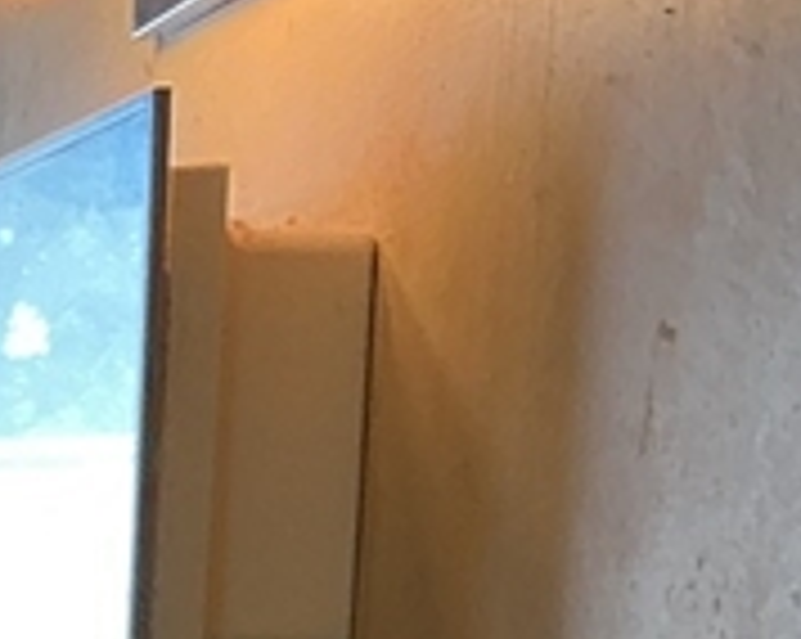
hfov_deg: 10.5
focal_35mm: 163
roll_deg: +0.9
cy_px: 1544
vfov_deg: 8.6
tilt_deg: -13.9
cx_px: -986
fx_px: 3860
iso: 50
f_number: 1.8
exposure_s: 1/60
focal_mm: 3
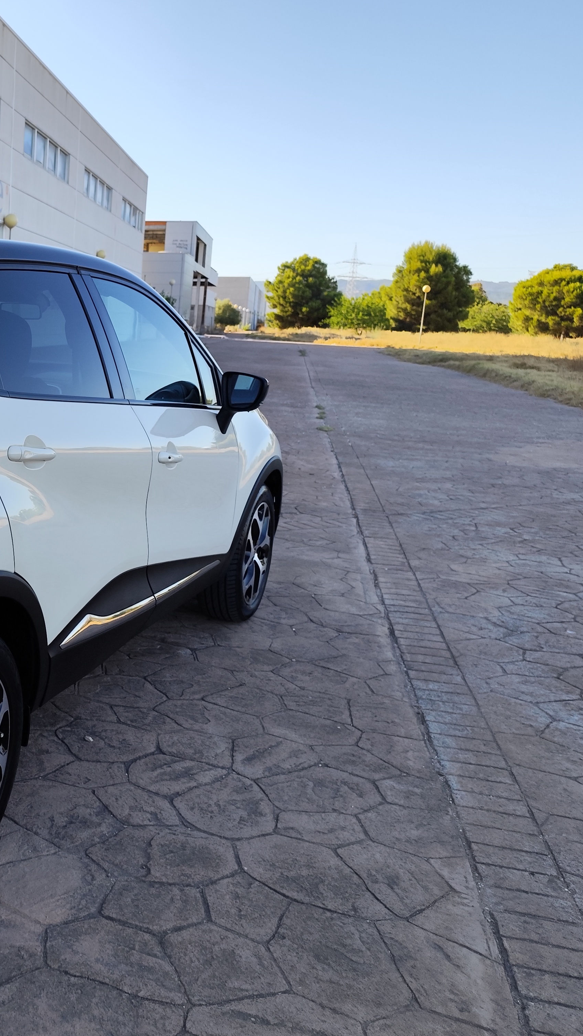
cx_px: -42
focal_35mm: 34
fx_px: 935
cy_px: 518
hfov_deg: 31.2
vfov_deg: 58.0
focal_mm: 6.14
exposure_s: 1/498
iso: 50
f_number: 1.65
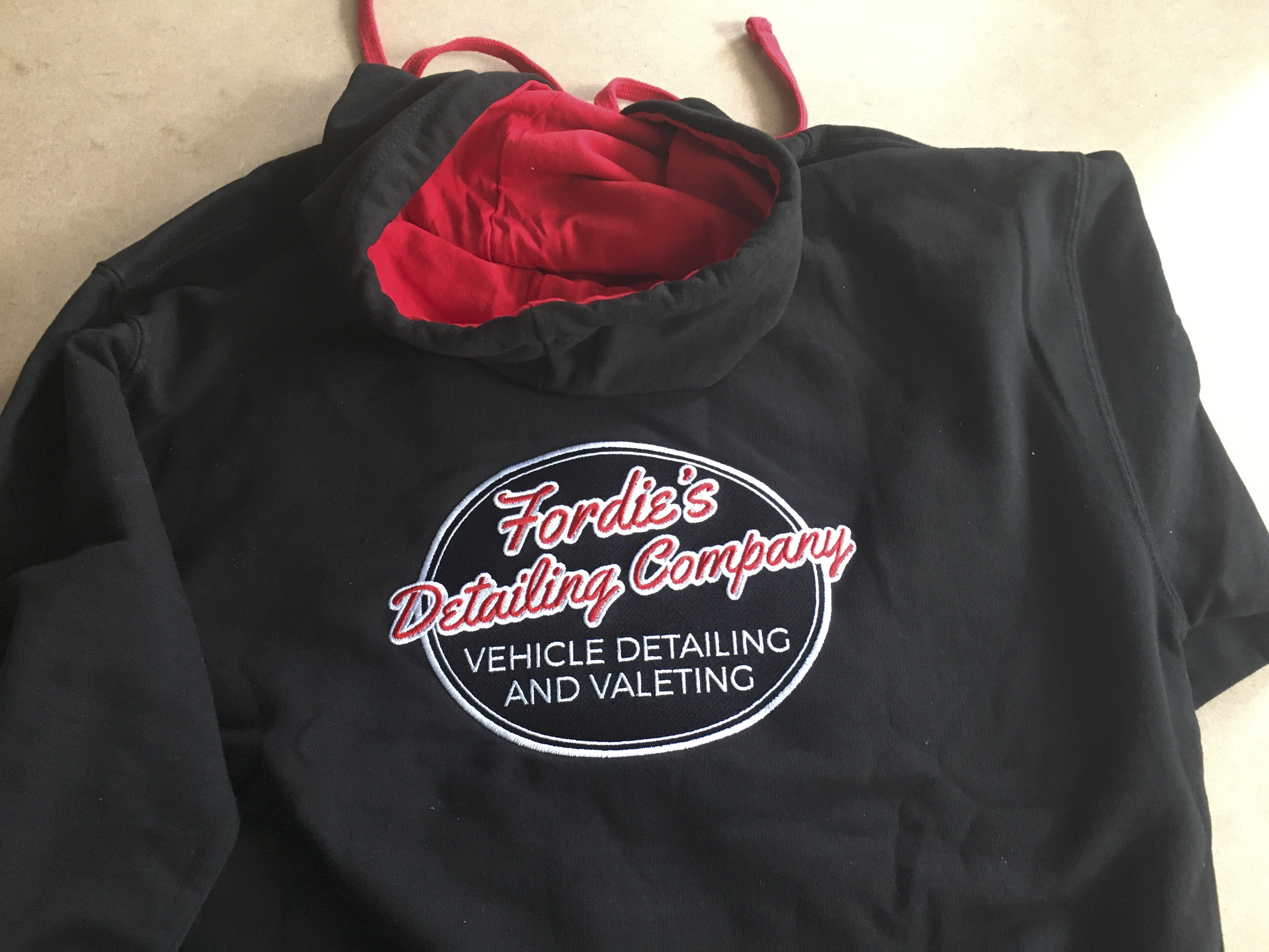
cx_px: 634
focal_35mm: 29
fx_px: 1063
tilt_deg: -67.7
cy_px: 476
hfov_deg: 61.7
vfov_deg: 48.2
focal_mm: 4.15
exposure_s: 1/33
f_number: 2.2
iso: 200
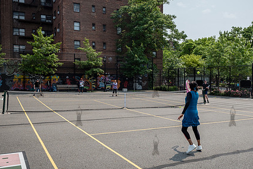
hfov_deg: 54.1
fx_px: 246
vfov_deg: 37.8
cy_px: 87
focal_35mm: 35
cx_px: 149
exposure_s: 1/1600
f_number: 4.5
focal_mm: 24
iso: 200
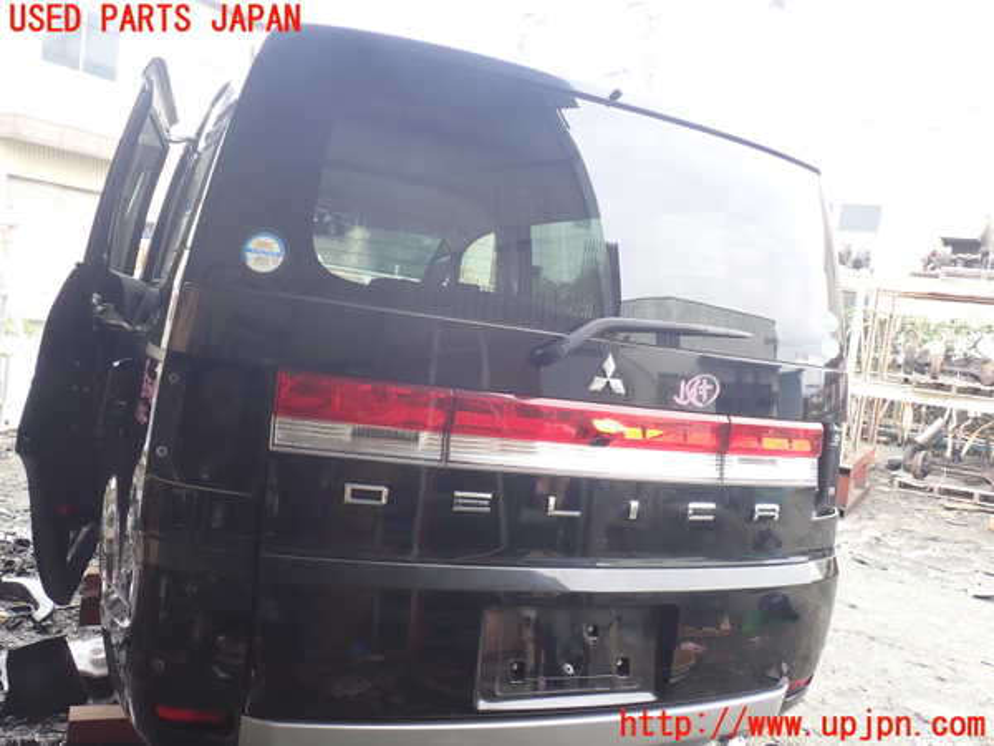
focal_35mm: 30
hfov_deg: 60.0
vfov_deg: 46.8
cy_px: 373
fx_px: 861
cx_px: 497
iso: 100
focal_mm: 5.4
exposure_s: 1/60
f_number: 3.2
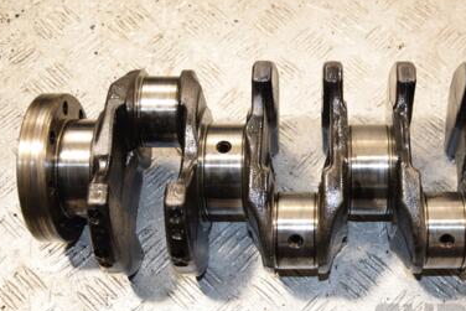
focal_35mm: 60
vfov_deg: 22.7
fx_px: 774
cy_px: 157
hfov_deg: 32.8
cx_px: 352
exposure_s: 1/200
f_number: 5
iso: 800
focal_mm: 25
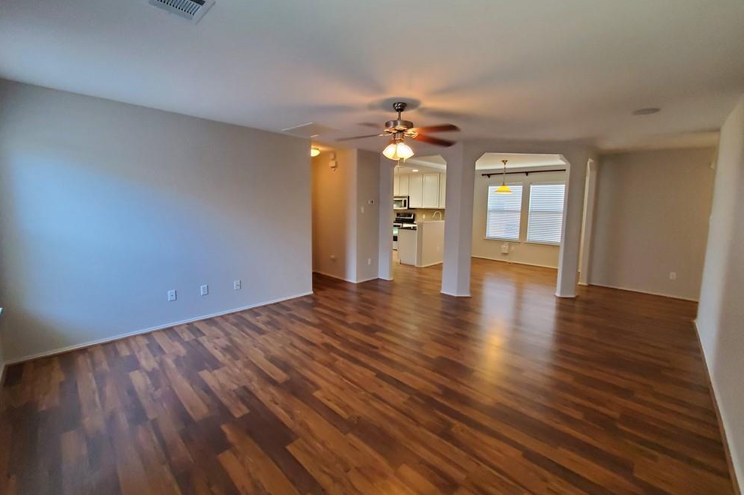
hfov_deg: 104.2
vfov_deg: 81.1
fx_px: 289
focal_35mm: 14
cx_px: 383
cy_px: 229
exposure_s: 1/60
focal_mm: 1.8
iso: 640
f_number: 2.2
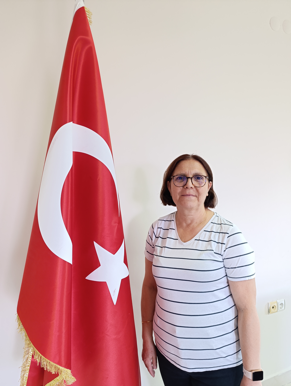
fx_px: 257
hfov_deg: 59.0
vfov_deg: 73.8
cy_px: 193
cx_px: 146
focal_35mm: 23
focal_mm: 6.14
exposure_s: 1/100
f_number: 1.6
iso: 1000
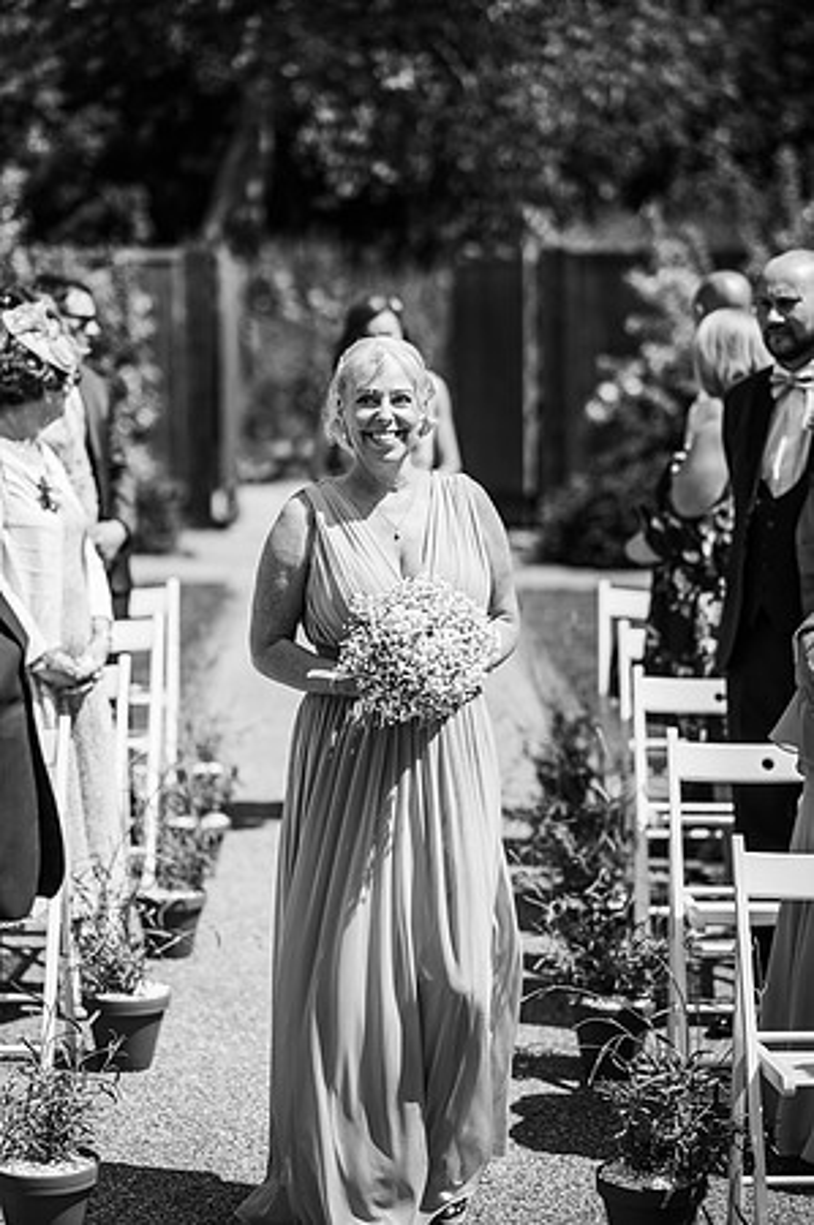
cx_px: 407
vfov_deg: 23.9
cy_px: 612
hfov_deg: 16.0
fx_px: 2889
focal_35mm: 85
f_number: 2.2
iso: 100
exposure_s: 1/5000
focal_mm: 85
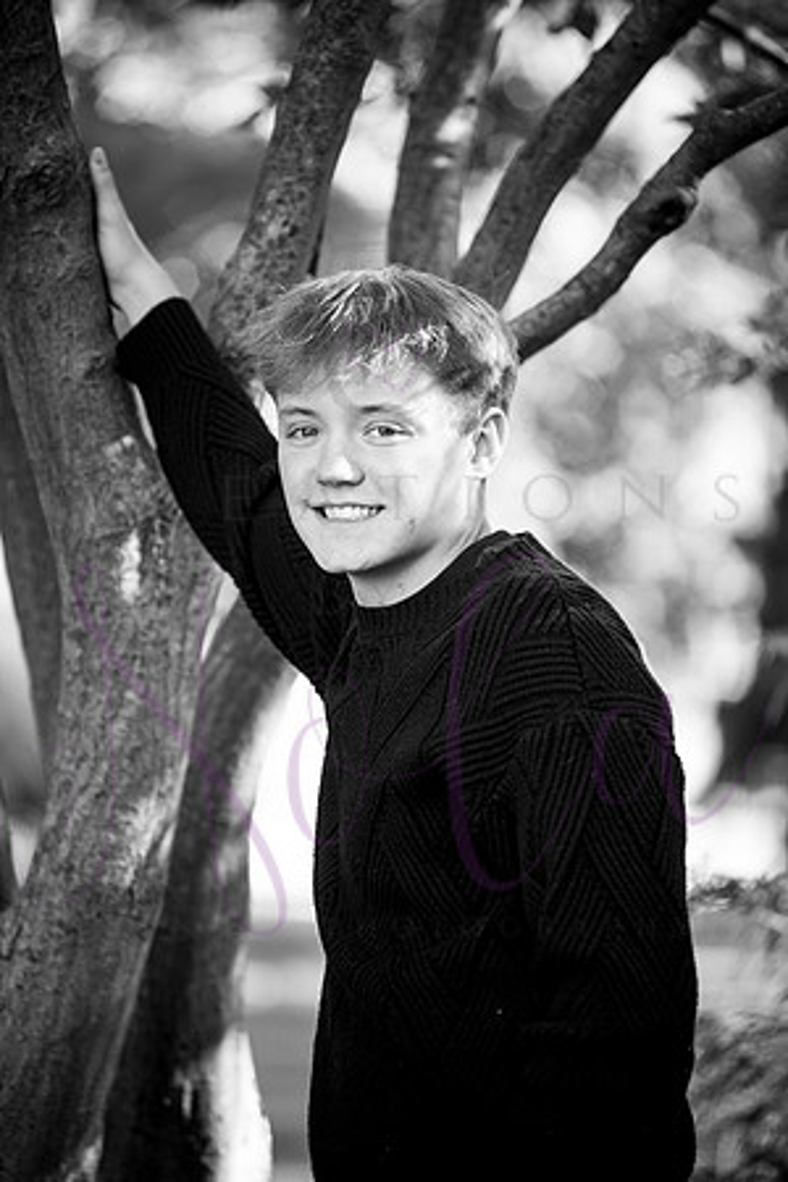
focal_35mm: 200
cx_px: 394
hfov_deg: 6.9
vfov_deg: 10.3
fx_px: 6566
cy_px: 591
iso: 800
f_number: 5
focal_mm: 200
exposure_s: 1/320
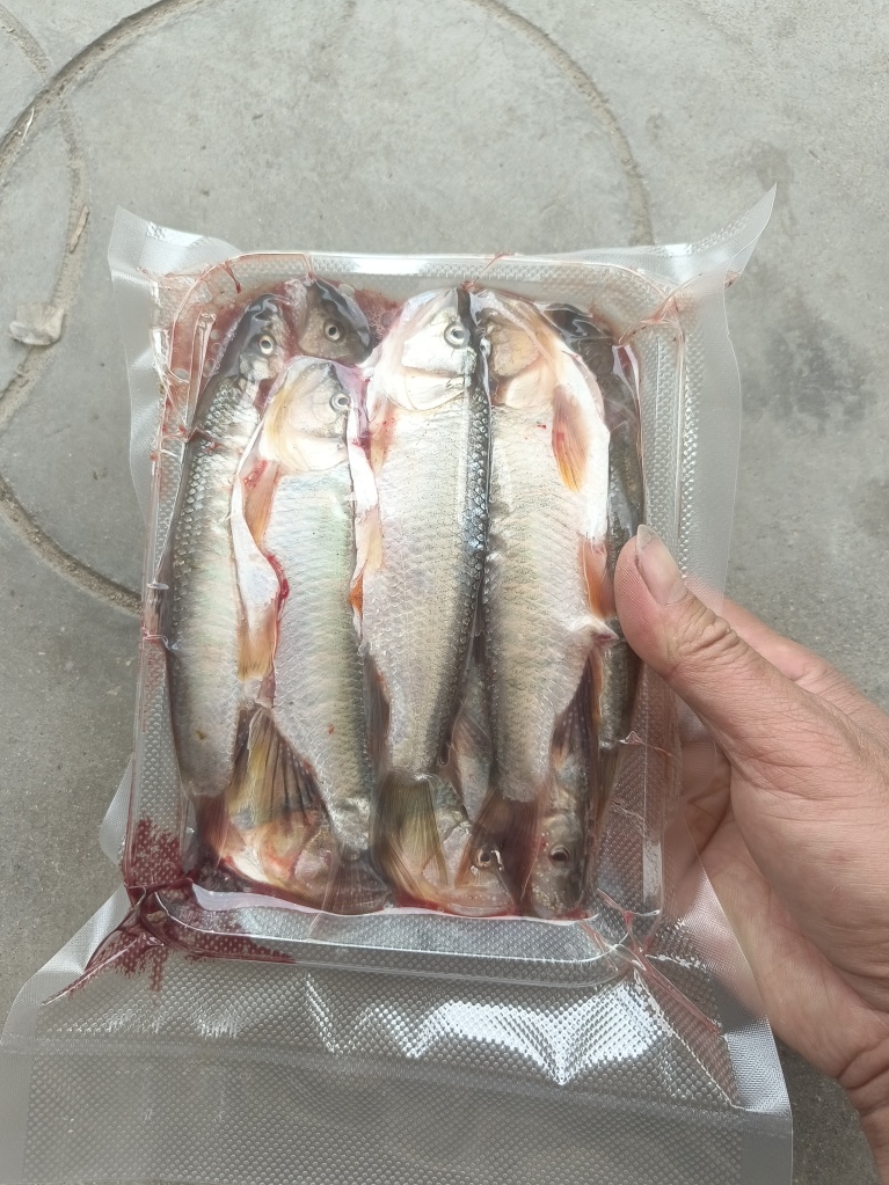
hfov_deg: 56.8
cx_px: 429
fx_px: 822
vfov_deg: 71.6
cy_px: 590
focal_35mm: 24
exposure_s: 1/120
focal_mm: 5.59
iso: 212
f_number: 1.88
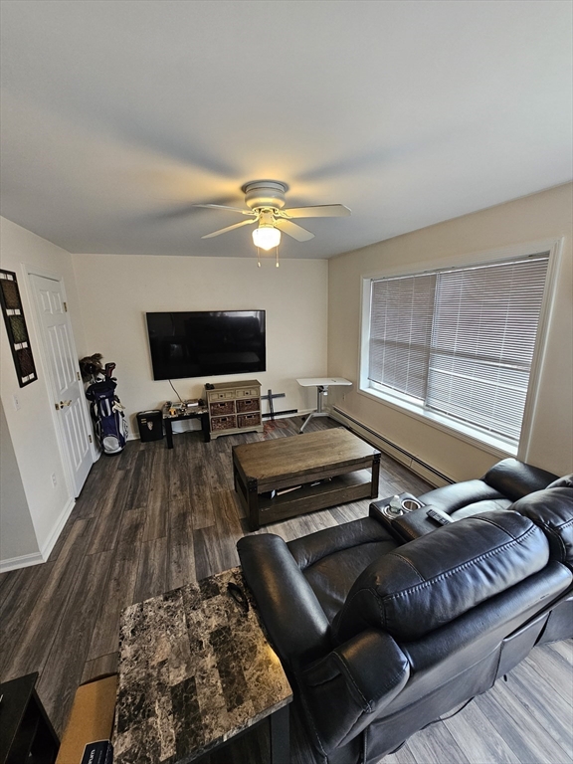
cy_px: 382
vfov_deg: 106.2
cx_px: 286
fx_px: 287
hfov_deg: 89.9
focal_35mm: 13
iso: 250
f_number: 2.2
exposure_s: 1/60
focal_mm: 2.2
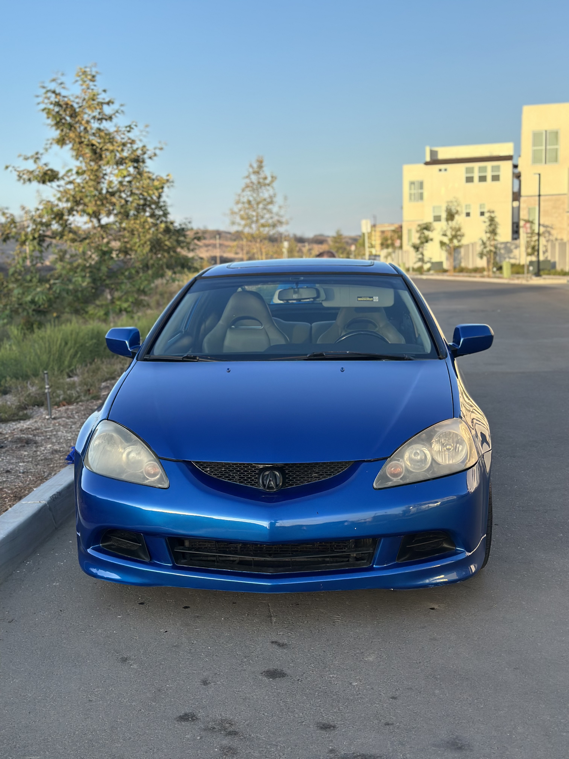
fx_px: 1052
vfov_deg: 39.7
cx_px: 284
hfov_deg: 30.3
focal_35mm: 48
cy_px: 380
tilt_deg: -4.8
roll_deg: +2.2
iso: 80
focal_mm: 6.86
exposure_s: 1/1565
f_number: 1.78
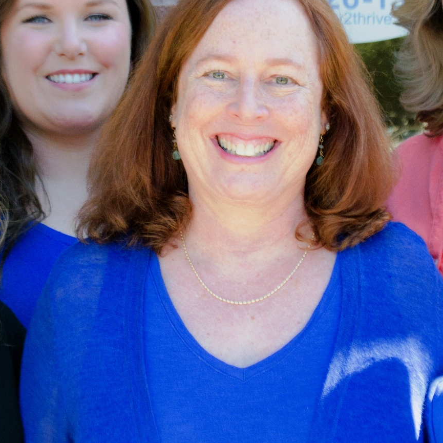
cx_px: 247
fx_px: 2099
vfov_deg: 12.0
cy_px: 167
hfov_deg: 12.0
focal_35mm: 145
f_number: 7.1
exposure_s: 1/200
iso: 200
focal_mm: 40
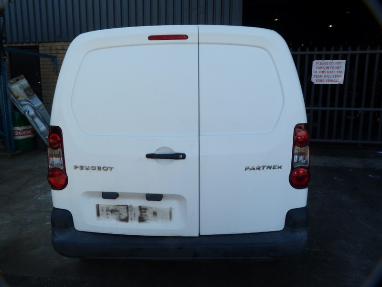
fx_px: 276
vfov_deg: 54.9
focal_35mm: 25
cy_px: 144
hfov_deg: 69.4
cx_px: 191
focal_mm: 4.5
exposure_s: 1/200
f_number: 4
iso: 80
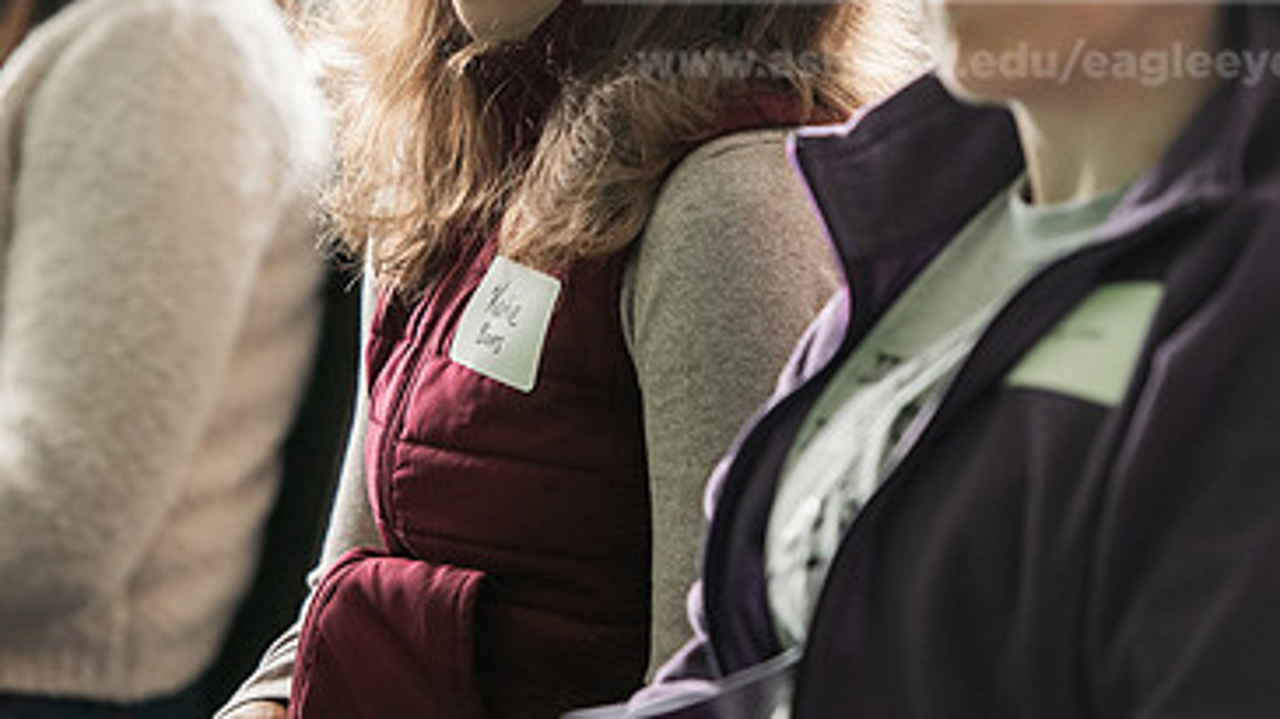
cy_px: 135
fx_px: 9602
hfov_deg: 7.6
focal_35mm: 283
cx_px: 477
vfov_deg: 4.3
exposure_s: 1/200
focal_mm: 170
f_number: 3.2
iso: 800
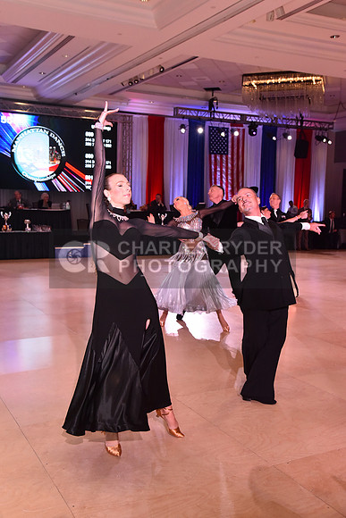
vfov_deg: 48.4
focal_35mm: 40
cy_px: 259
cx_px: 173
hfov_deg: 33.4
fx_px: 576
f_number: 6.3
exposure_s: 1/320
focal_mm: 40
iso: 2500
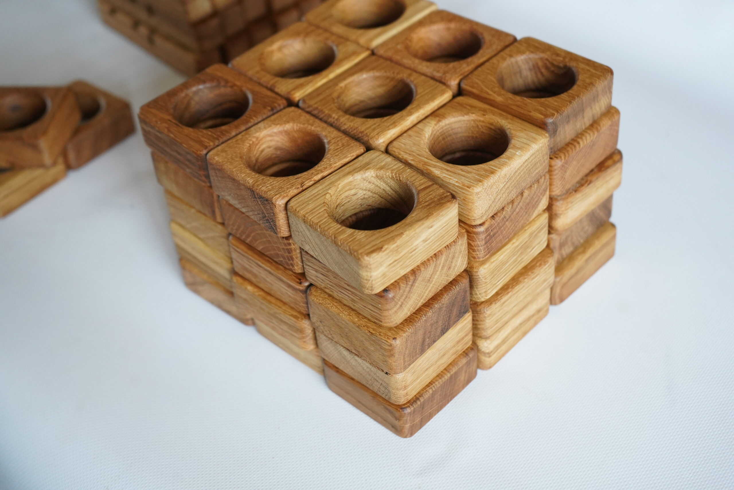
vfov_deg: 26.5
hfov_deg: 38.9
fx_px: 1040
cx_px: 367
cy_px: 245
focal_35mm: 51
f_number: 4.5
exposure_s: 1/60
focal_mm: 51
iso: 3200
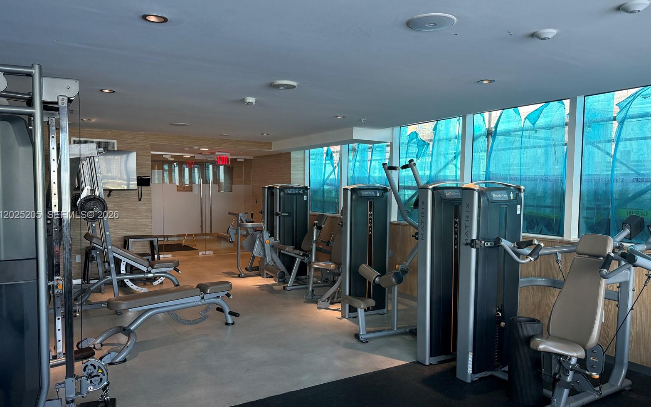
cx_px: 322
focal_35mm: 26
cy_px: 216
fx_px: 461
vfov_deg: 47.5
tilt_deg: -3.5
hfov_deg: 70.4
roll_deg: -0.7
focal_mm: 6.76
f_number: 1.78
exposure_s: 1/233
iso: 200
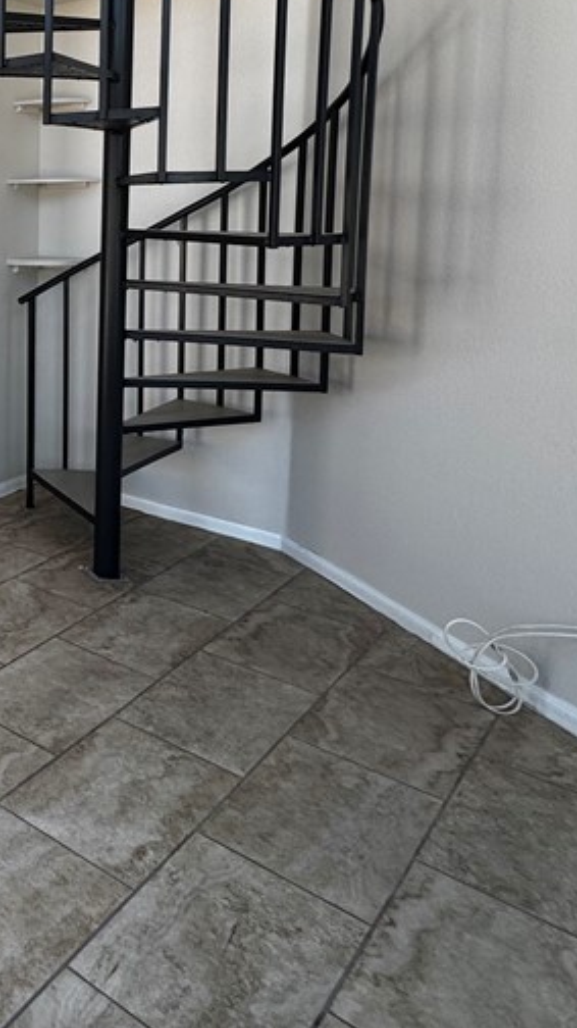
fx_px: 844
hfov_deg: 25.4
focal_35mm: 31
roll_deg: +1.1
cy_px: 263
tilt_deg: -4.8
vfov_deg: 59.5
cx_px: -343
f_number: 2.2
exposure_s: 1/131
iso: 40
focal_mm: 2.22
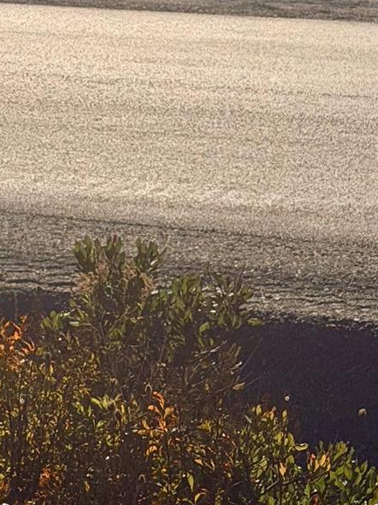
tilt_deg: -7.6
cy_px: 23
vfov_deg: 10.3
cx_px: -45
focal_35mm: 191
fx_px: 2782
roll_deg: -0.5
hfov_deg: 7.7
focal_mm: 6.76
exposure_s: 1/27778
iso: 80
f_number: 1.78
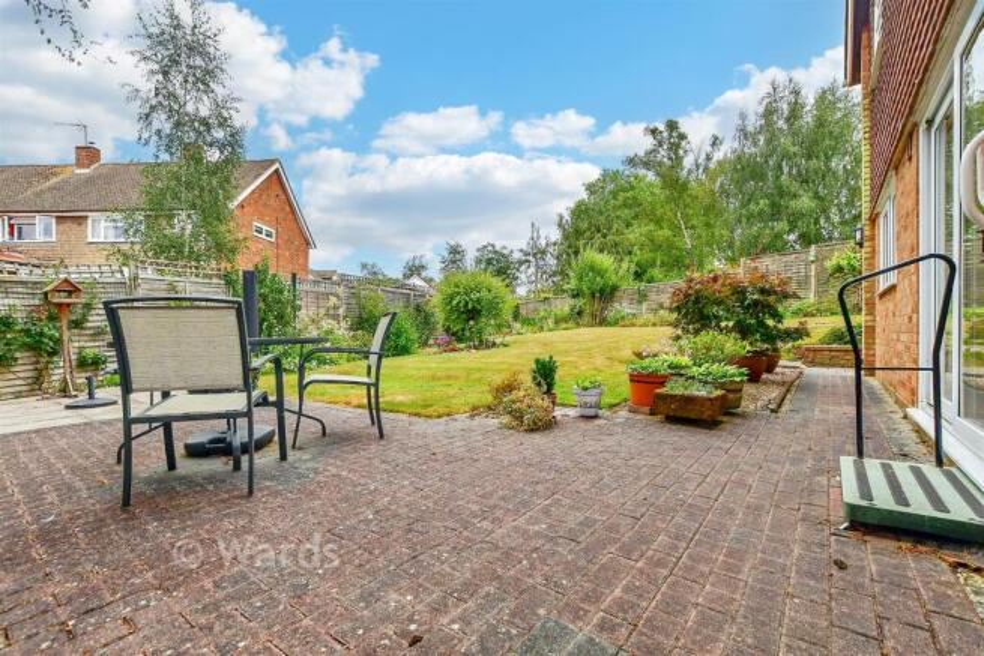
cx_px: 492
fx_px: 410
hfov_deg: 100.4
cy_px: 328
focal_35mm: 15
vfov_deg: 77.4
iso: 160
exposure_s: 1/200
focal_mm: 10
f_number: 8
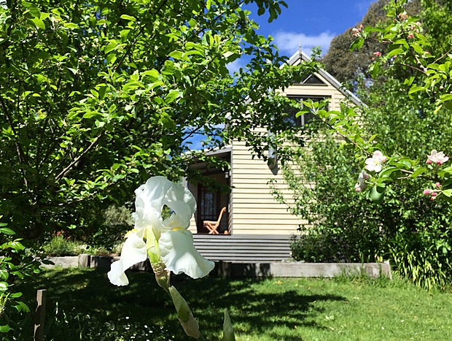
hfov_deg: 61.6
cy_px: 170
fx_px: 379
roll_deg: -1.7
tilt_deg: +18.1
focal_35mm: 29
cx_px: 226
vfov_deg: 48.3
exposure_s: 1/2326
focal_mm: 4.15
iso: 32
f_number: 2.2
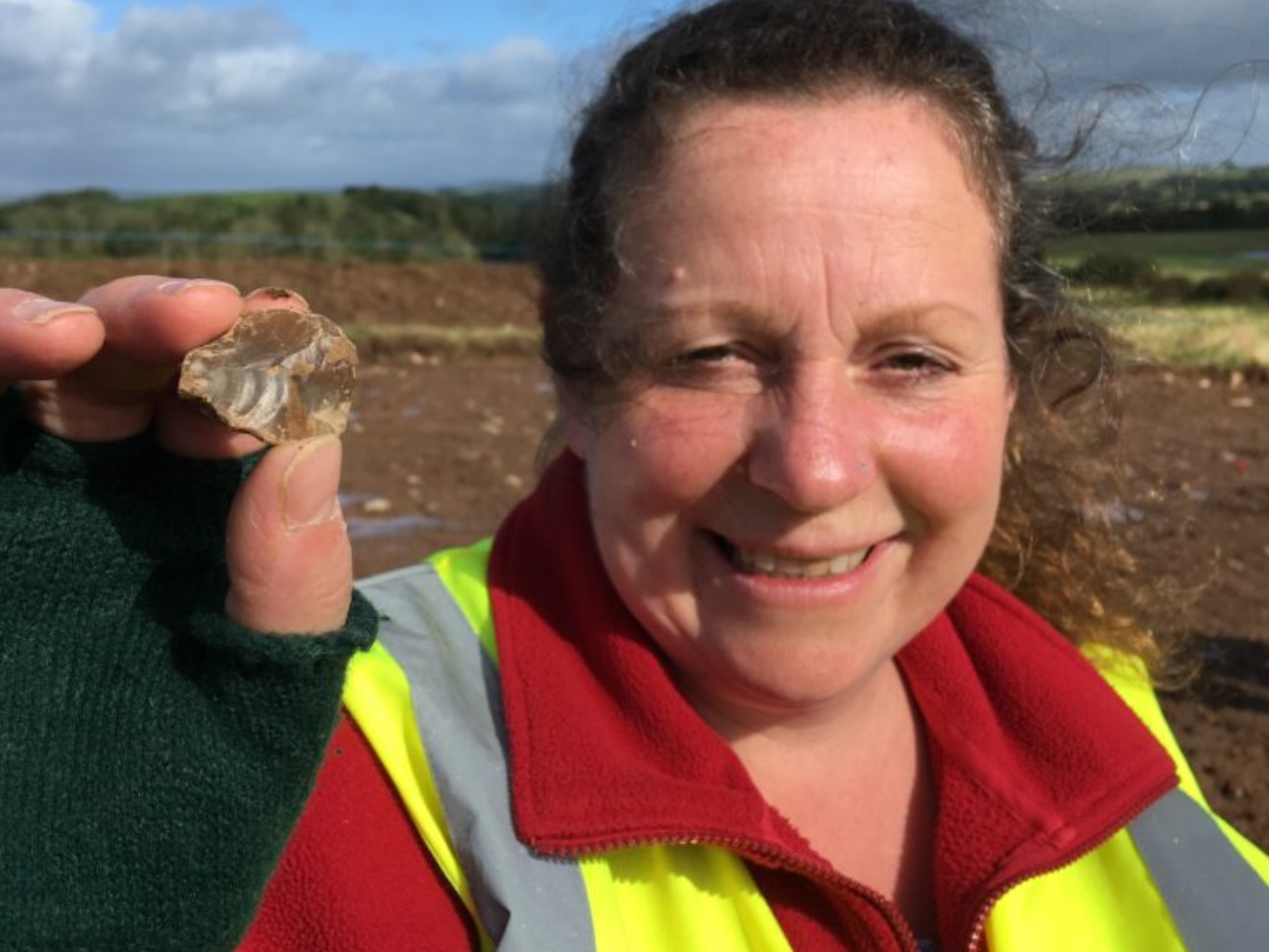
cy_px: 408
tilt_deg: -9.0
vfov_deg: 36.8
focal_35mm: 39
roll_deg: +1.4
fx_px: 1430
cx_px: 637
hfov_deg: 47.9
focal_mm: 4.15
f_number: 2.2
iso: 25
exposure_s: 1/1672
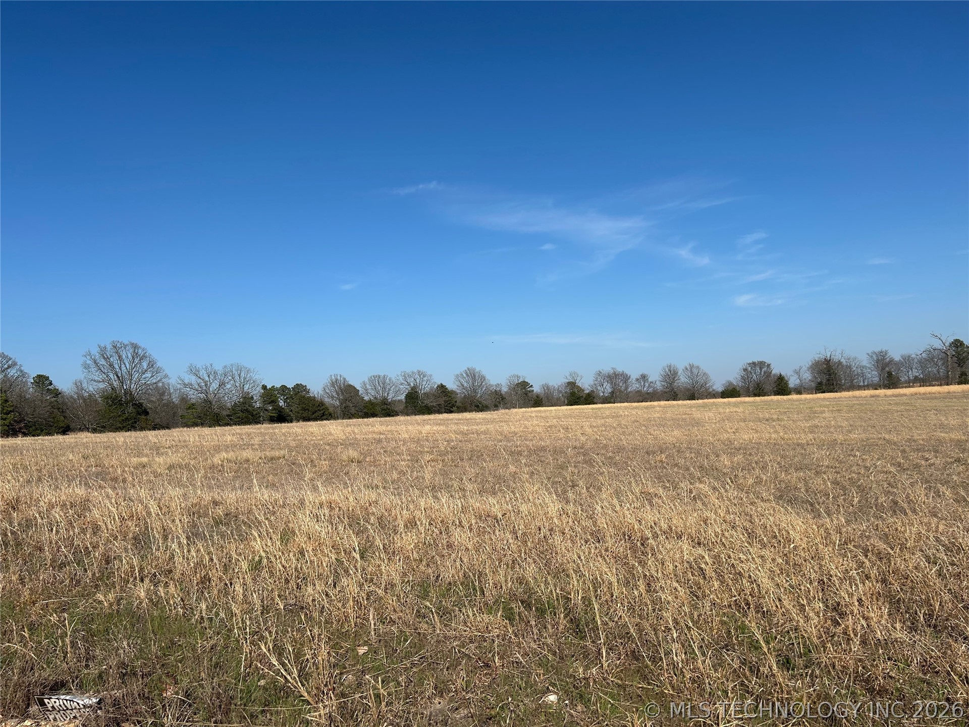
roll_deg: +3.6
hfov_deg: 67.3
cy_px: 364
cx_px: 484
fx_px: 728
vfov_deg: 53.1
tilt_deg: +3.1
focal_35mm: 26
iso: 50
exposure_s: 1/6579
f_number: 1.5
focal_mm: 5.7
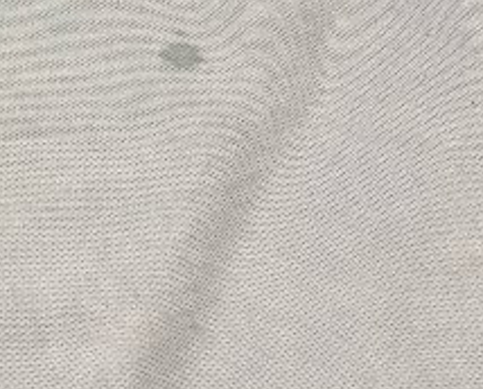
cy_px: -516
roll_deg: +2.1
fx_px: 2034
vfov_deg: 9.7
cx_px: -325
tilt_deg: -25.3
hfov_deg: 12.6
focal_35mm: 142
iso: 125
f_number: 1.6
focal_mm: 5.96
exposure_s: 1/100
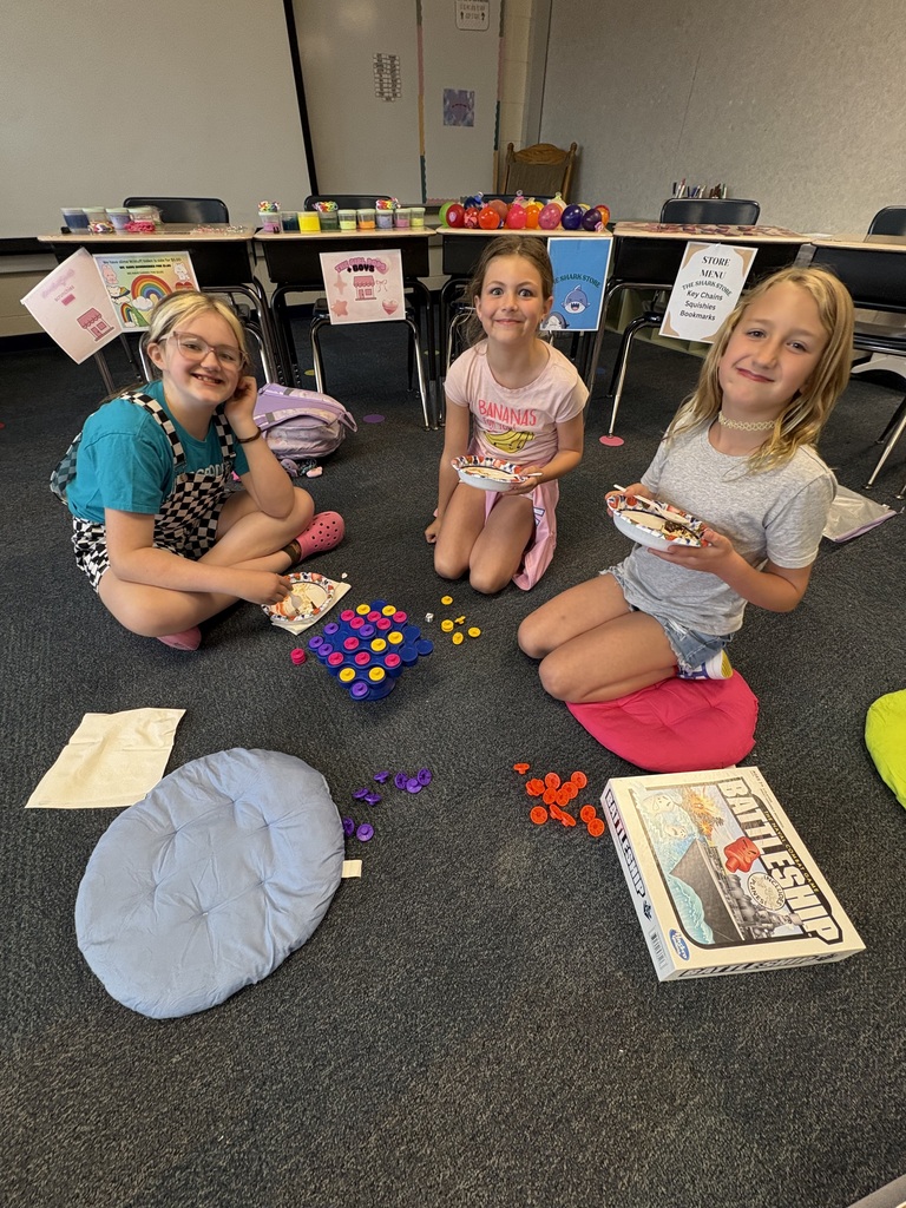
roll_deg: -0.2
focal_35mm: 14
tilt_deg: -42.4
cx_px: 453
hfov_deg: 85.7
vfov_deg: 102.1
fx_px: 489
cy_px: 604
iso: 250
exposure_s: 1/60
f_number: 2.2
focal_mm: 2.22
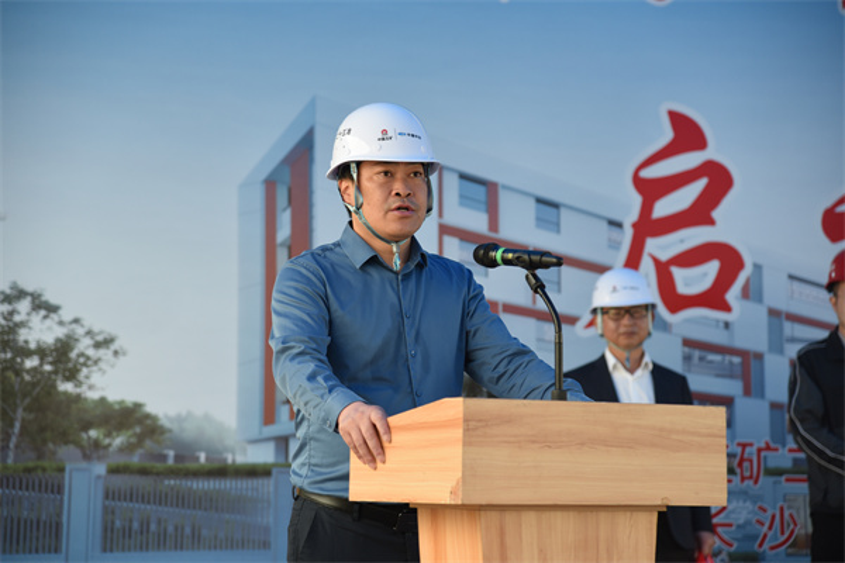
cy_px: 282
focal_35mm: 100
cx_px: 422
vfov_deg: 13.7
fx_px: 2347
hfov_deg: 20.4
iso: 400
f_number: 4
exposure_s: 1/60
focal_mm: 100
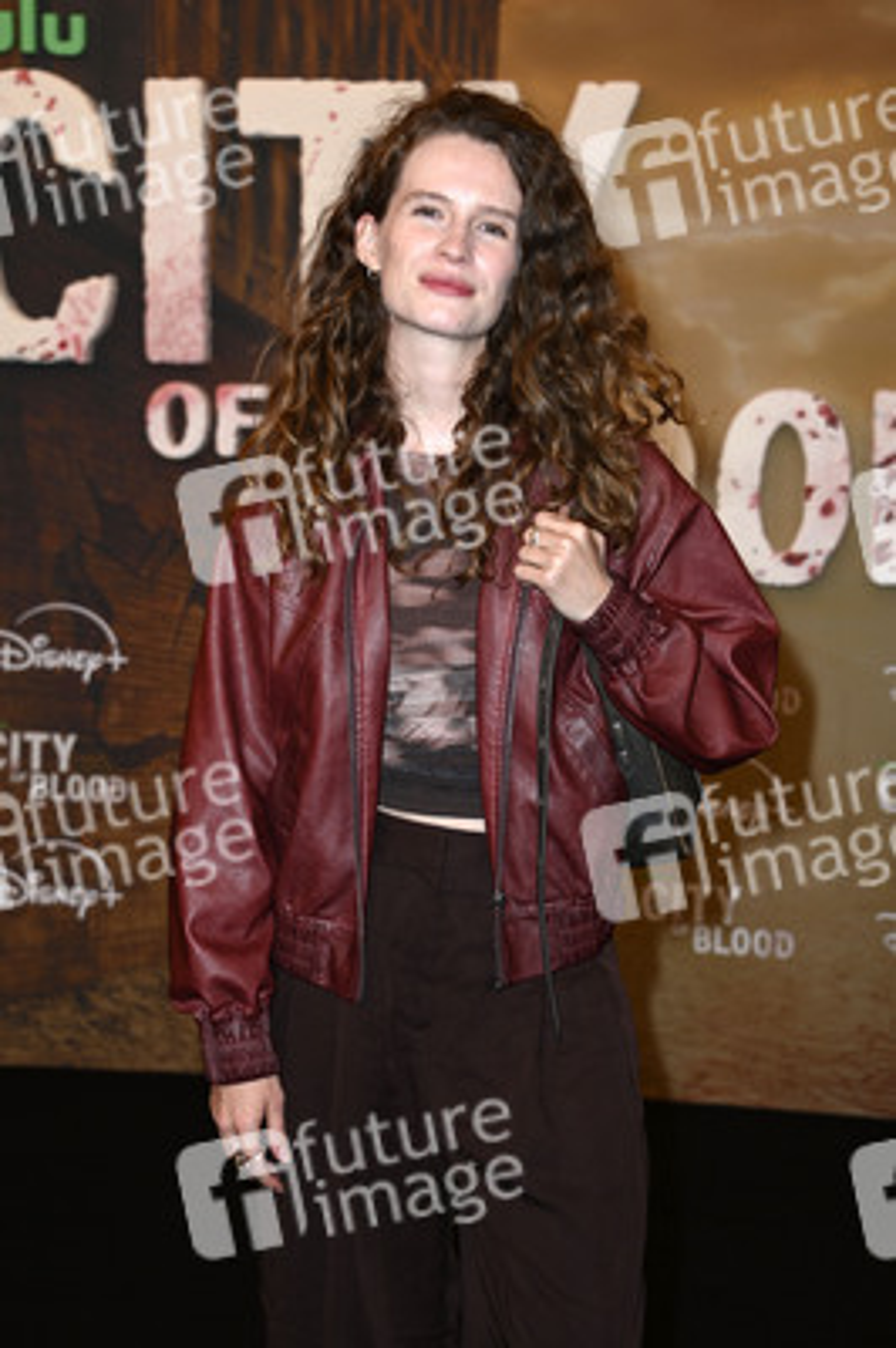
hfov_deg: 18.9
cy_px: 674
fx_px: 2692
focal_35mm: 72
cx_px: 448
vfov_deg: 28.1
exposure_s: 1/250
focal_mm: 72
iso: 640
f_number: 5.6
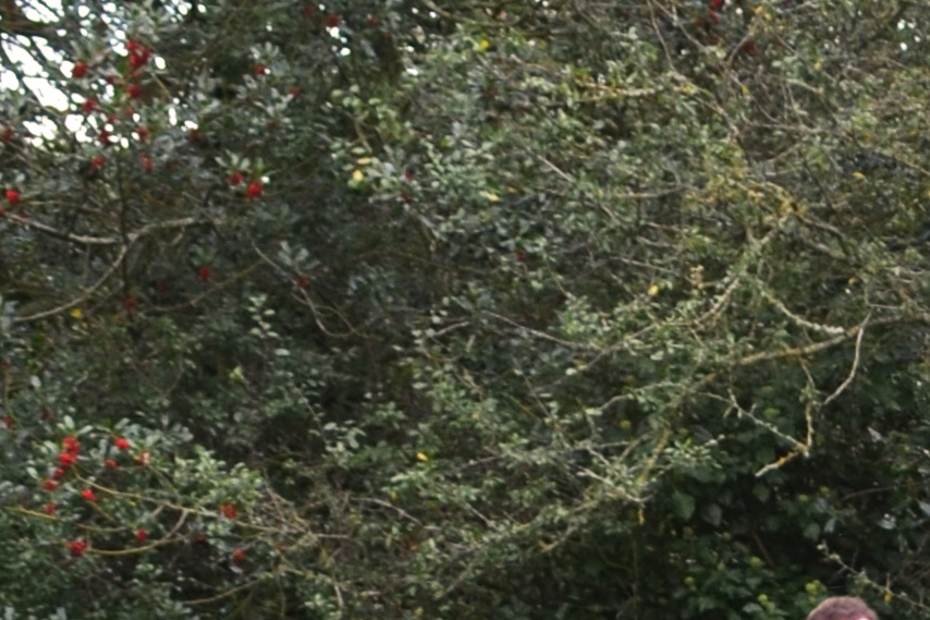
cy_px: 1069
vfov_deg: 8.2
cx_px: 1818
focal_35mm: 162
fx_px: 4184
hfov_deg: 11.5
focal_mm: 20
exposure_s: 1/125
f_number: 5.6
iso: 200
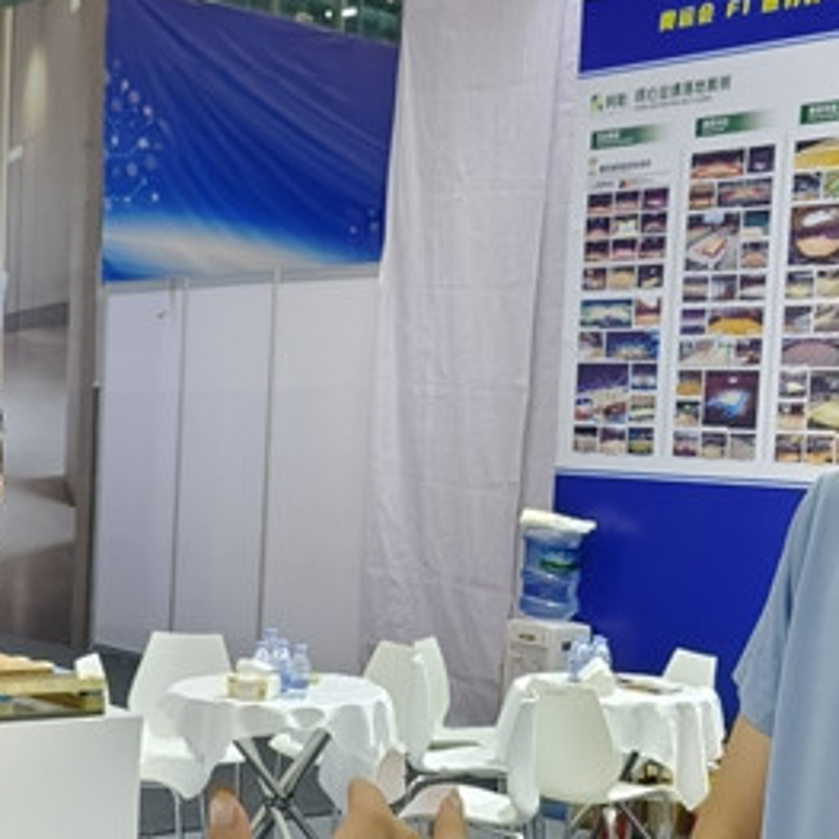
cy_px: 592
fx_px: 1810
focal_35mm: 66
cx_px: 418
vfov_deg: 25.9
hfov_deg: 26.1
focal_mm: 5.5
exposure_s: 1/100
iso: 776
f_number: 1.75
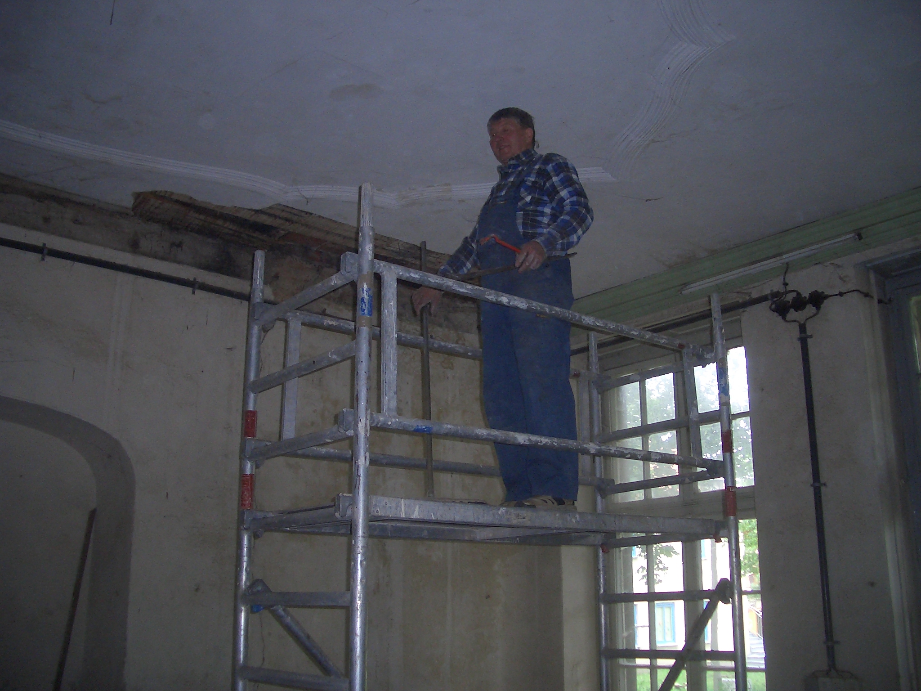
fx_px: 931
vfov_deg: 40.7
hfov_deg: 52.6
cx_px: 460
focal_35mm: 35
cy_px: 346
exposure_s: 1/40
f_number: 2.6
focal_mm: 5.8
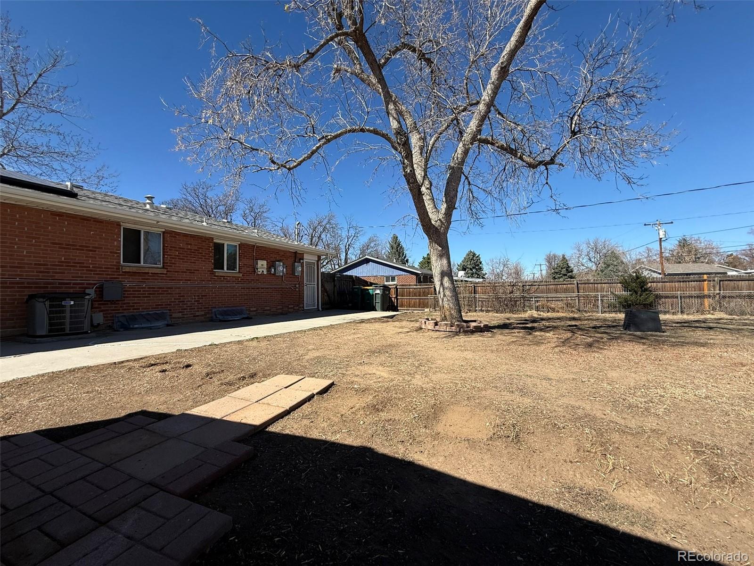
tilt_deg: +1.1
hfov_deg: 102.1
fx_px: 305
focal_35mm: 14
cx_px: 377
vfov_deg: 85.7
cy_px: 283
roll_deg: +0.9
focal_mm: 2.22
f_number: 2.2
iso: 50
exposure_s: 1/1795
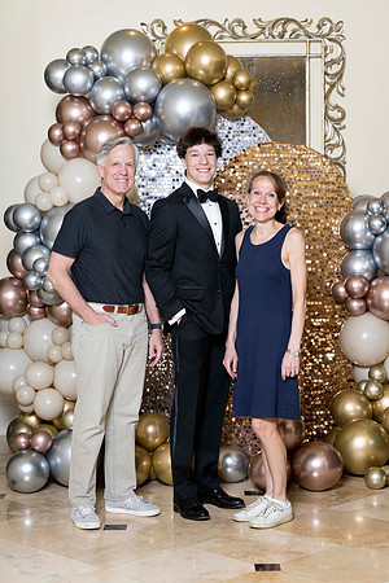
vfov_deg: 26.3
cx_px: 194
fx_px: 1248
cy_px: 292
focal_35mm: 77
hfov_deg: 17.7
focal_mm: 77
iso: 250
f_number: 5.6
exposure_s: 1/200
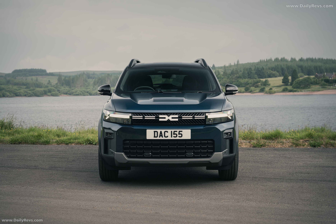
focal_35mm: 56
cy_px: 112
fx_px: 523
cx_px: 168
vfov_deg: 24.2
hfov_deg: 35.6
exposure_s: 1/250
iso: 200
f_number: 5.6
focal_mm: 56
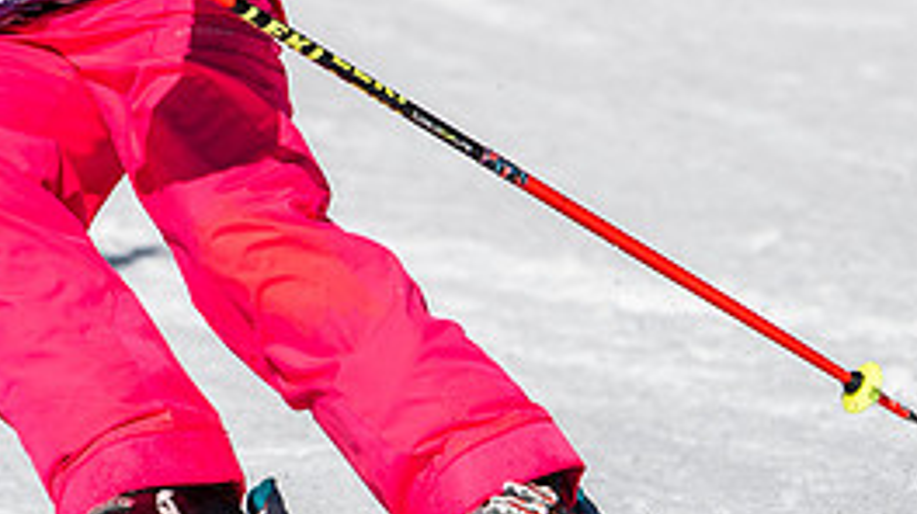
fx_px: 39893
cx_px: 201
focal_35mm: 1642
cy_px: -114
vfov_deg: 0.7
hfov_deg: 1.3
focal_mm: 400
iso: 200
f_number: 8
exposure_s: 1/2000
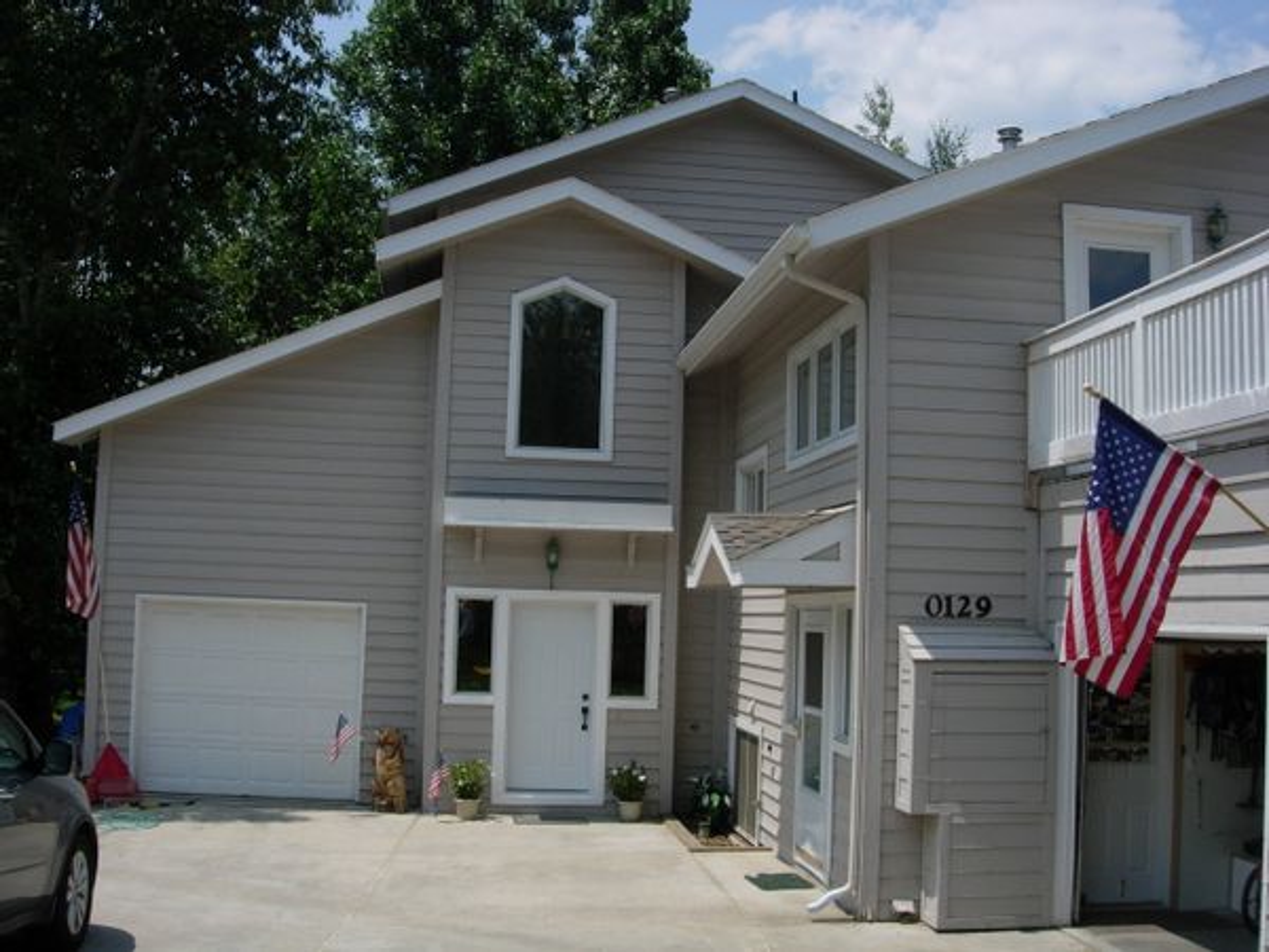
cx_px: 634
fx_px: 1393
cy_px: 476
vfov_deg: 37.7
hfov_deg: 49.0
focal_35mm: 38
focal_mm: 7.8
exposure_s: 1/1085
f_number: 4.8
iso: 64
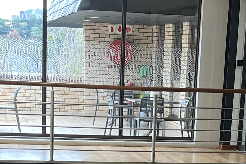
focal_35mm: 108
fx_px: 738
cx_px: 168
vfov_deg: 12.1
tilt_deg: -15.8
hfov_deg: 18.9
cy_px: 243
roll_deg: -2.7
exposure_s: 1/100
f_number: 1.6
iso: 125
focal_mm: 5.1
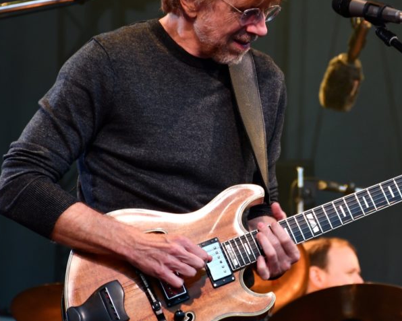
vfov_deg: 6.1
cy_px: 169
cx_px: 368
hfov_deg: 7.6
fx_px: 3034
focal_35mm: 255
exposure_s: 1/250
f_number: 5.3
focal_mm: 90
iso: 720
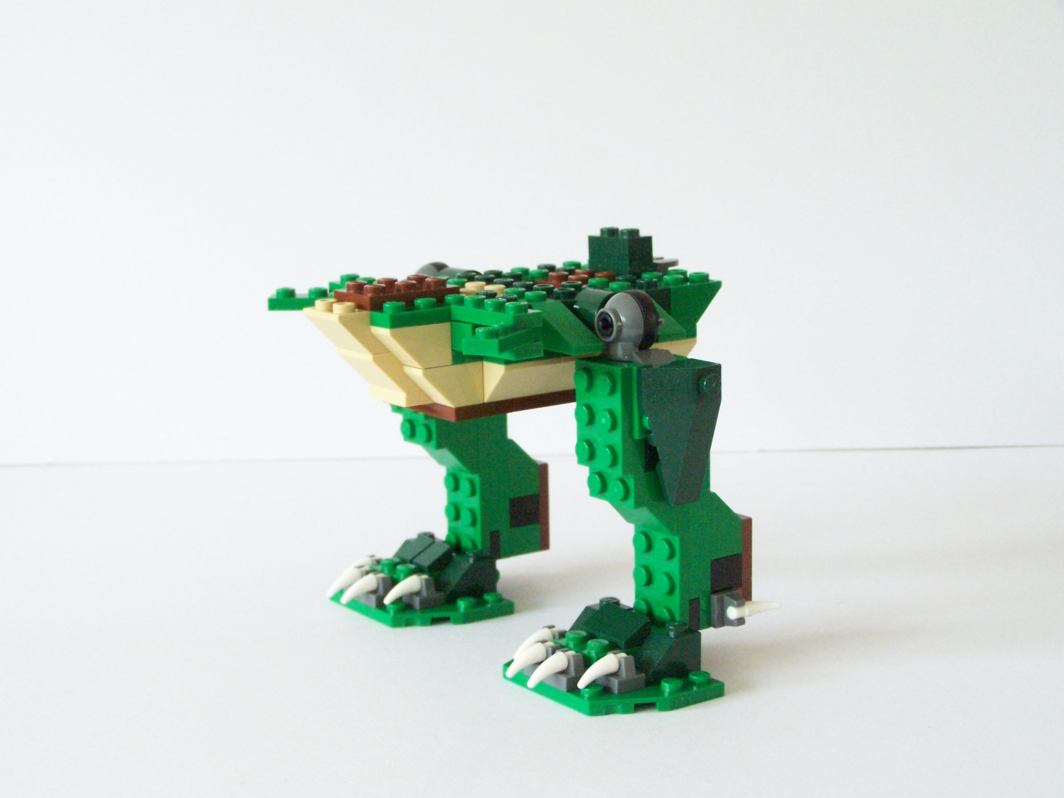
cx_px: 532
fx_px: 1813
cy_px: 399
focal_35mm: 59
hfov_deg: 32.7
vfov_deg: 24.8
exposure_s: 1/30
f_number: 4
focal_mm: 9.8
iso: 400
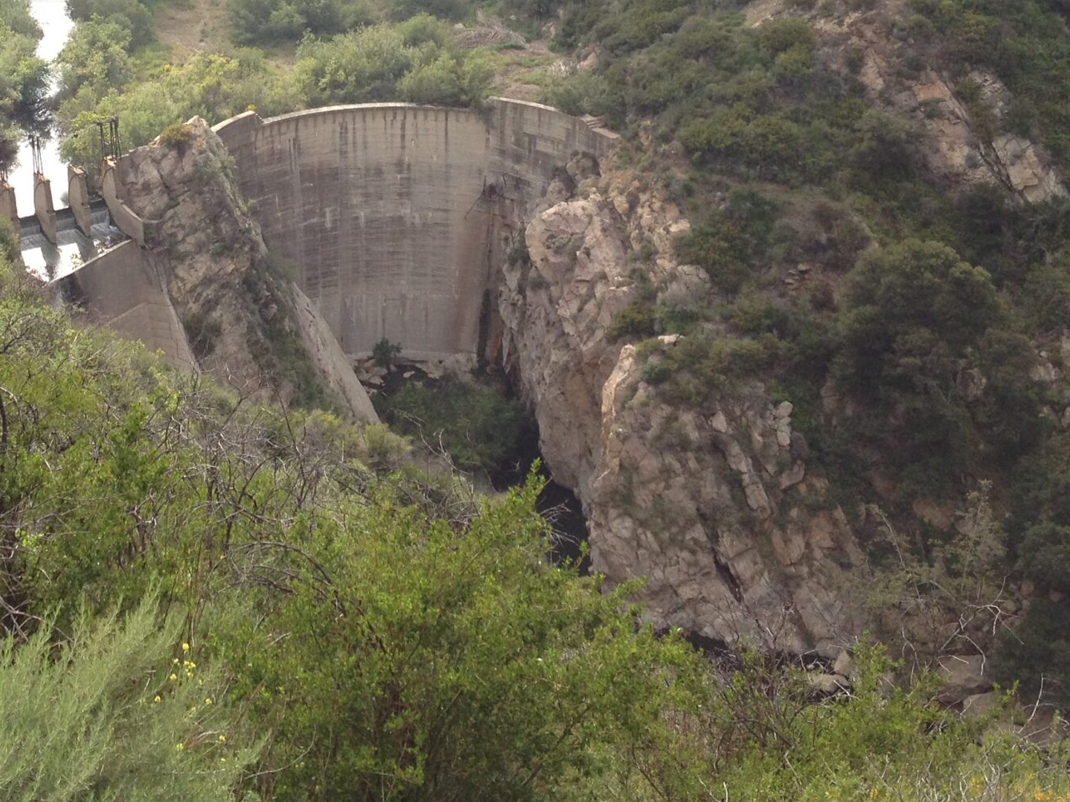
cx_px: 291
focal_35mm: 67
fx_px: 2071
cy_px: 39
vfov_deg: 21.3
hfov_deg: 28.6
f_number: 2.4
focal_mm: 4.28
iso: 64
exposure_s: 1/635
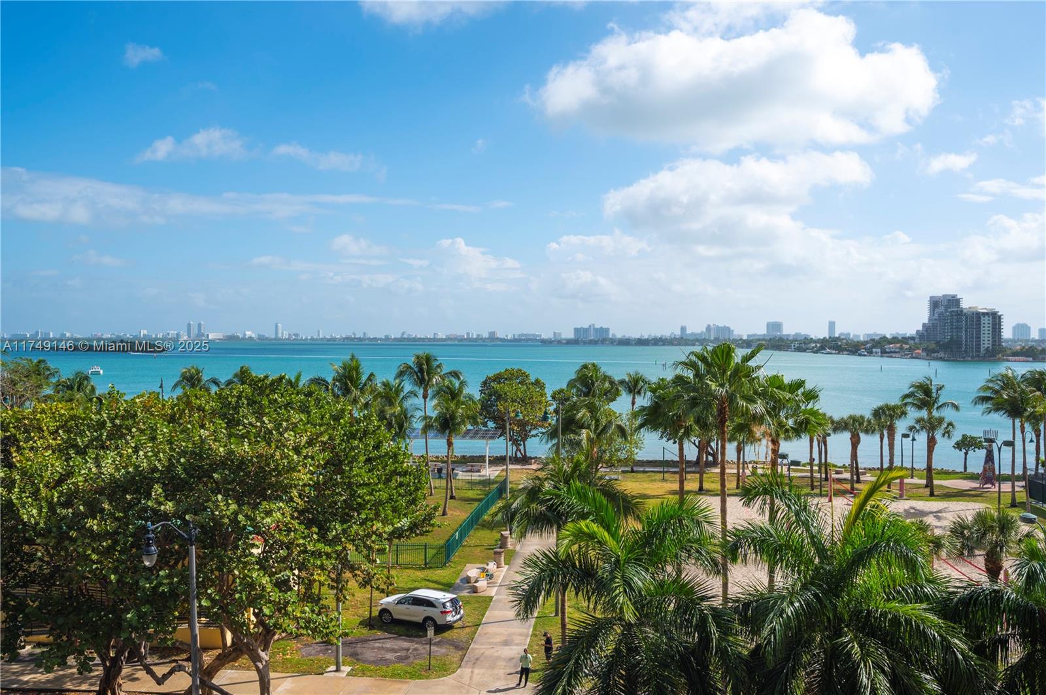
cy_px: 348
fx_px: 871
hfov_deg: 62.0
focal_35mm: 30
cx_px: 523
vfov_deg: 43.5
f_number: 8
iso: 100
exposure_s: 1/500
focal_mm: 30
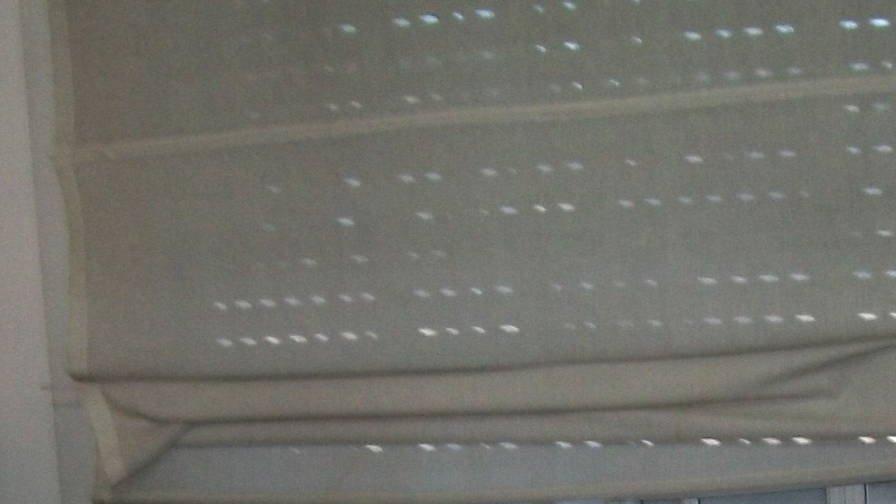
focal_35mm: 103
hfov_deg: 20.5
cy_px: 675
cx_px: 709
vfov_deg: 11.4
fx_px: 2447
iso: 80
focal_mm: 6
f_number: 2.7
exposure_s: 1/30
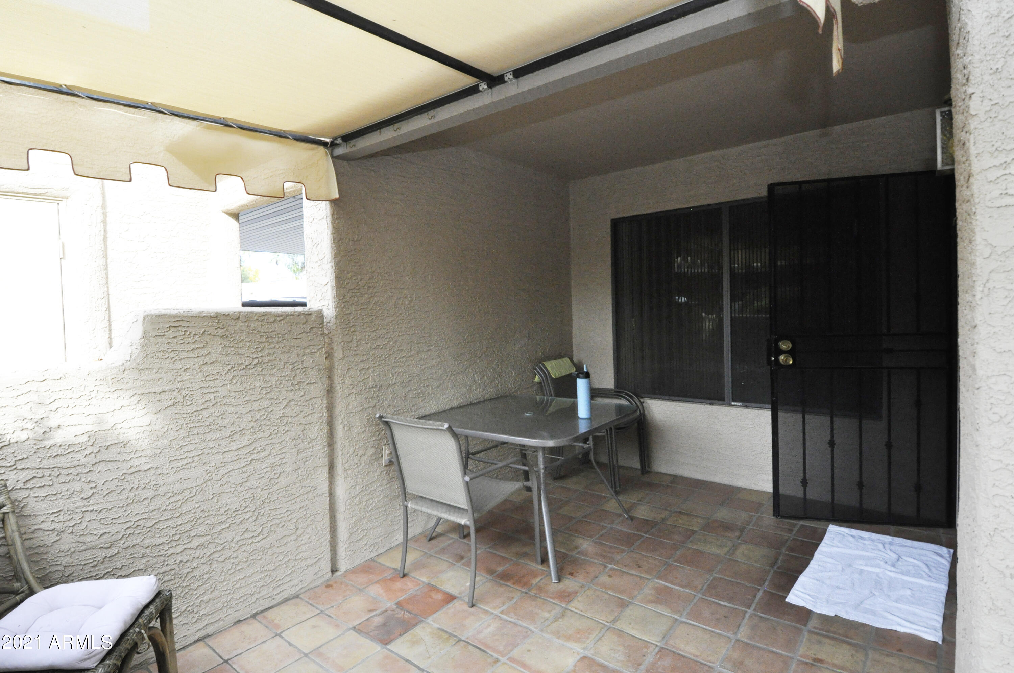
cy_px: 336
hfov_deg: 90.1
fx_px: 506
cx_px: 507
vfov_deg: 67.2
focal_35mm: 18
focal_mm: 12
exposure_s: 1/320
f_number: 9
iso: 1600
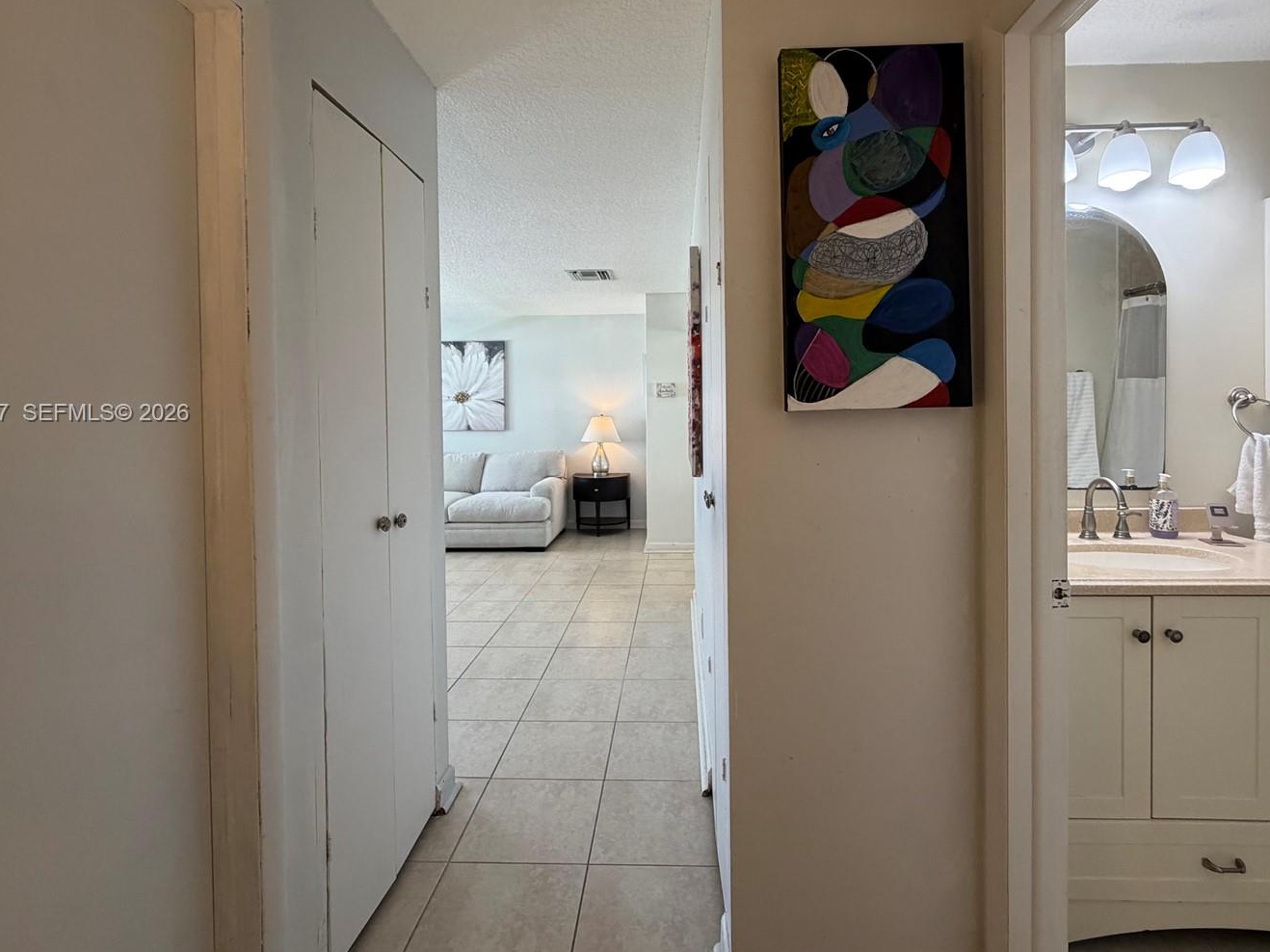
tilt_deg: -0.3
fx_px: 624
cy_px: 414
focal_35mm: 17
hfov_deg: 91.0
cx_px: 660
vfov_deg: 74.4
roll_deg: +1.3
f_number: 2.2
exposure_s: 1/120
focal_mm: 2.22
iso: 250
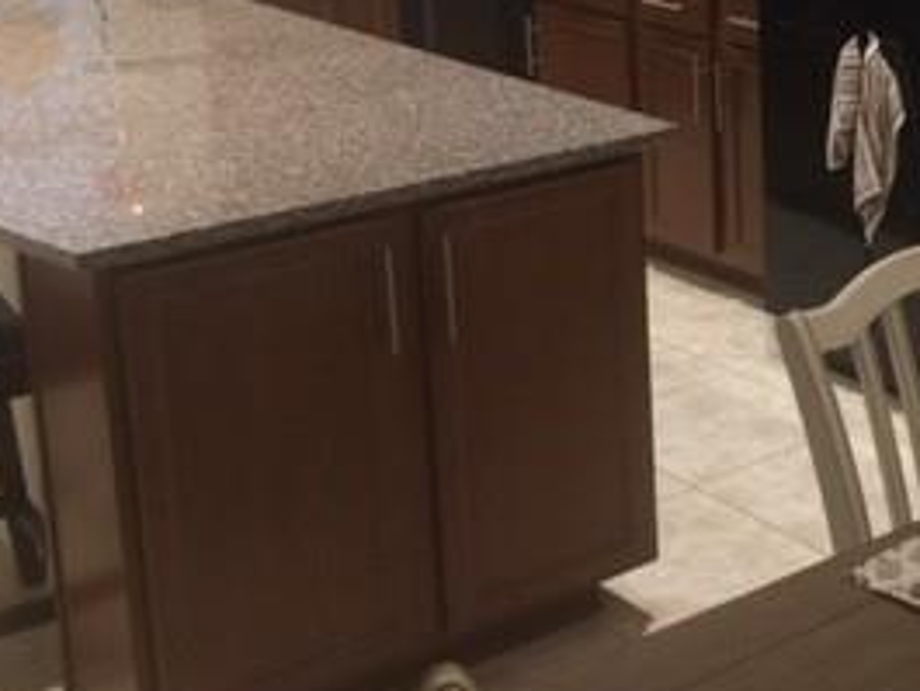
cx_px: 976
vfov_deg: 20.6
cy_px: 76
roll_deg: -1.2
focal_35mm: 70
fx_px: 1861
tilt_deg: -11.5
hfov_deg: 26.0
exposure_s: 1/15
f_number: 2.2
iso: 50
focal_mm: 4.15
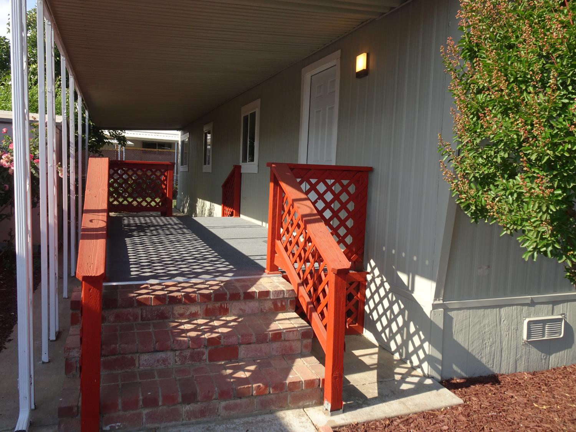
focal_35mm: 29
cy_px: 216
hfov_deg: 61.7
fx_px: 483
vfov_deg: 48.2
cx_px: 288
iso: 80
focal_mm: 4.92
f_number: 3.5
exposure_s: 1/400
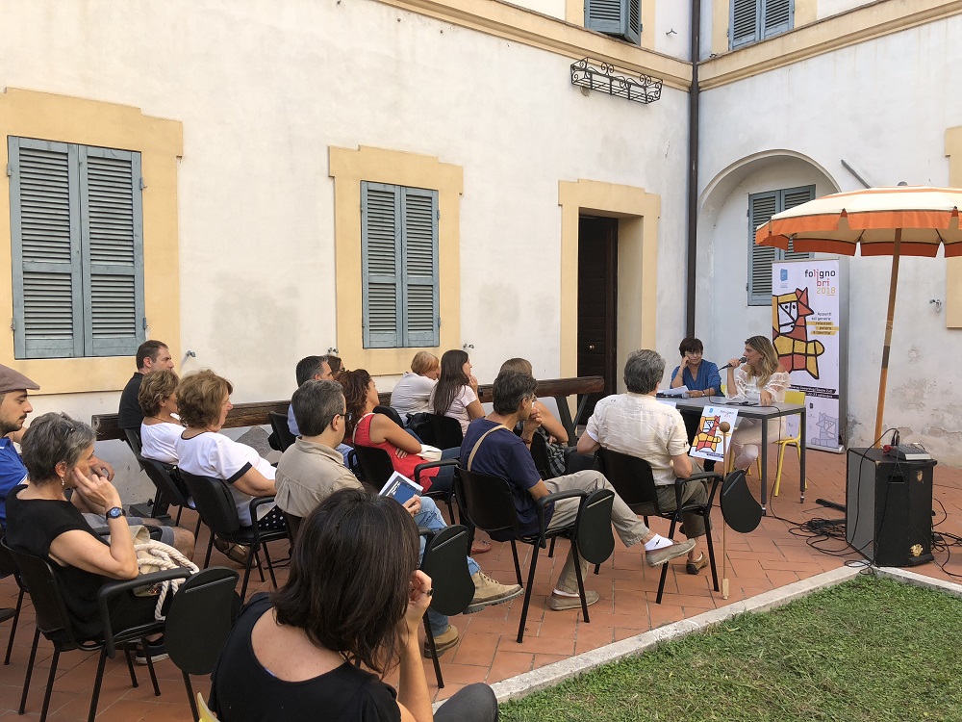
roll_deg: +0.1
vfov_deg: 49.7
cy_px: 361
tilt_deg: -3.3
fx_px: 778
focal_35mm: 28
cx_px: 481
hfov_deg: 63.4
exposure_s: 1/120
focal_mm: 4
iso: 25
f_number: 1.8
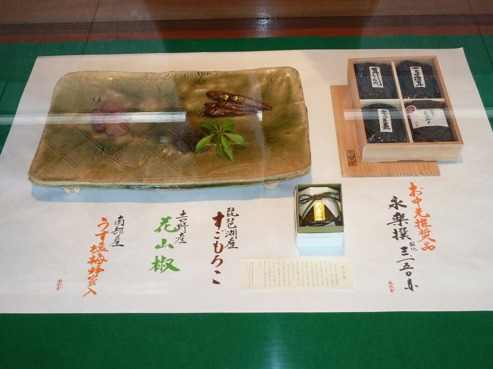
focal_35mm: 44
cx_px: 246
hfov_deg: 42.9
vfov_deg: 32.9
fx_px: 627
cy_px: 184
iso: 125
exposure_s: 1/30
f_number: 3.7
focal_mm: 7.3
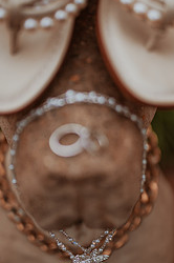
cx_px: 81
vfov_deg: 31.9
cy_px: 132
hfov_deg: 21.5
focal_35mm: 63
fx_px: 458
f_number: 1.4
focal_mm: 35
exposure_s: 1/8000
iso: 200
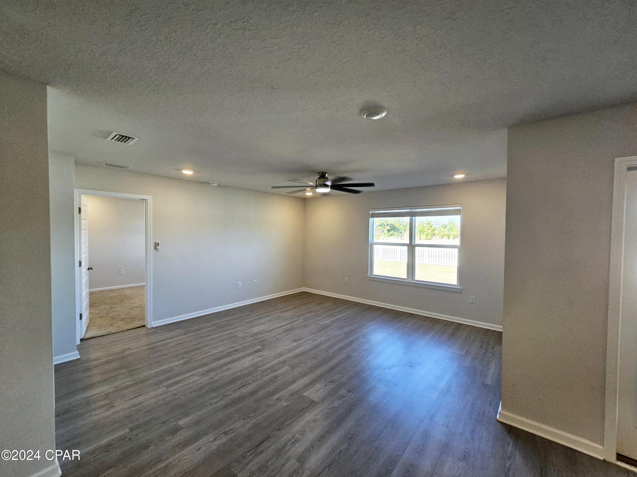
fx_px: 239
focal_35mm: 13
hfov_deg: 106.2
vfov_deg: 89.9
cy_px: 238
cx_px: 318
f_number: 2.2
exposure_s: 1/60.2
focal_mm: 2.2
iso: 50
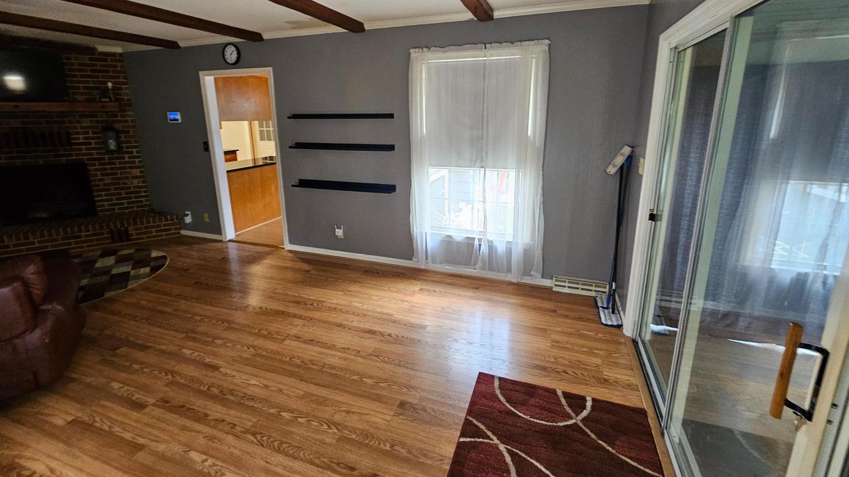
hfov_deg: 103.0
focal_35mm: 15
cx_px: 423
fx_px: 338
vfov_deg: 70.1
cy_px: 203
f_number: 2.2
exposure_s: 1/30
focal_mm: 2.2
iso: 320
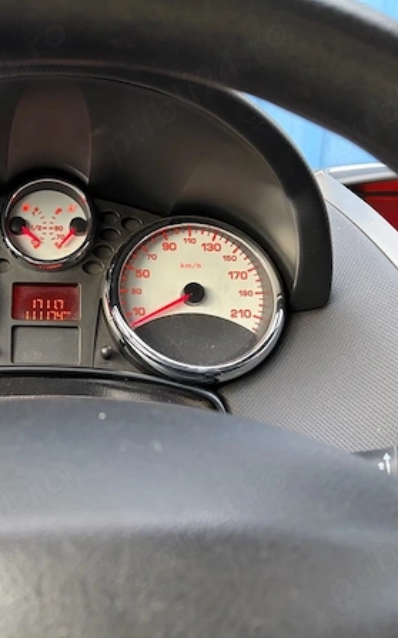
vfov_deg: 52.8
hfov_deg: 32.5
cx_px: 31
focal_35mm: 37
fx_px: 643
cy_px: 320
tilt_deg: -14.5
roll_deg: +0.7
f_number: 1.6
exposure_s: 1/60
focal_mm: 5.96
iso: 200
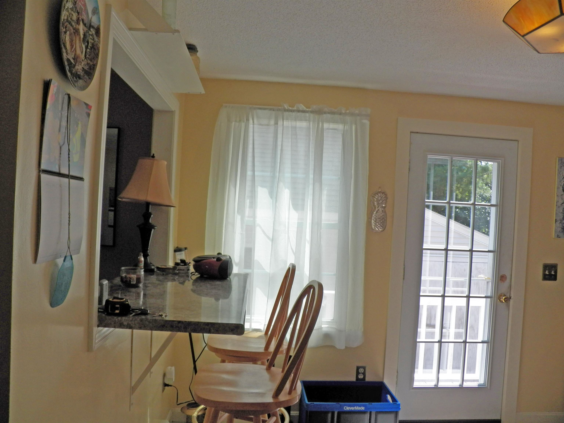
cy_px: 212
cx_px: 282
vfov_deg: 49.7
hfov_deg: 63.4
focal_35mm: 28
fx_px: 456
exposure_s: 1/320
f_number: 4
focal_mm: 4.9
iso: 125
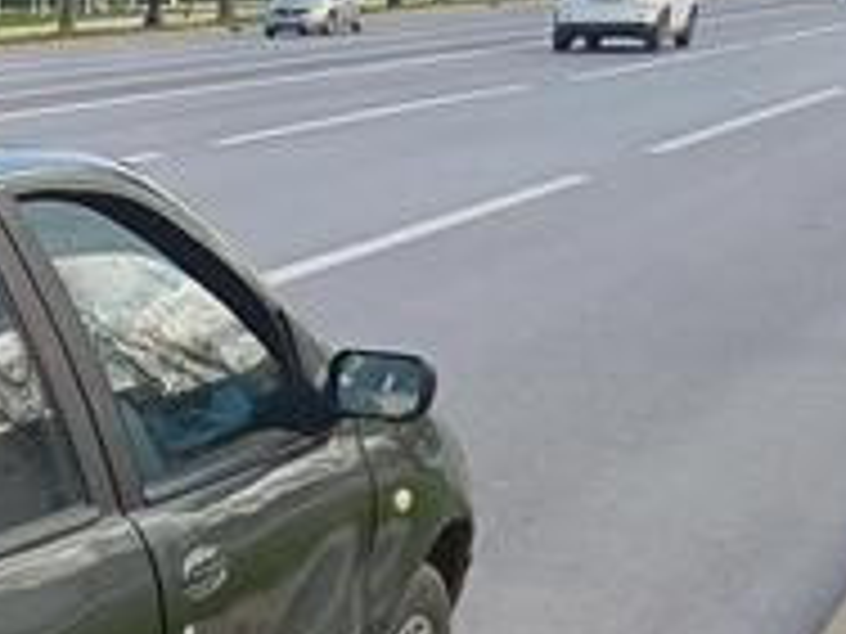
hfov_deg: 18.0
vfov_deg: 14.8
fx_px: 2371
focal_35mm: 97
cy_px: 753
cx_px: -436
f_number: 2.2
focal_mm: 3.46
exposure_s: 1/332
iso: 100
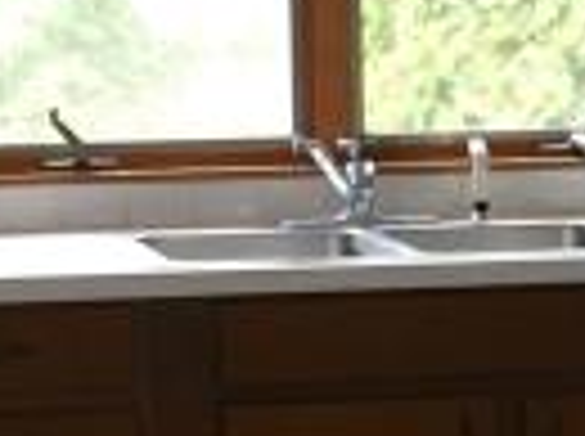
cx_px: 706
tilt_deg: -7.9
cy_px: 364
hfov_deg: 8.6
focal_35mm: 229
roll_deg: +0.9
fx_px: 3863
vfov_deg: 6.5
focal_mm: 4.15
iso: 64
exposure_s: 1/30
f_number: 2.2
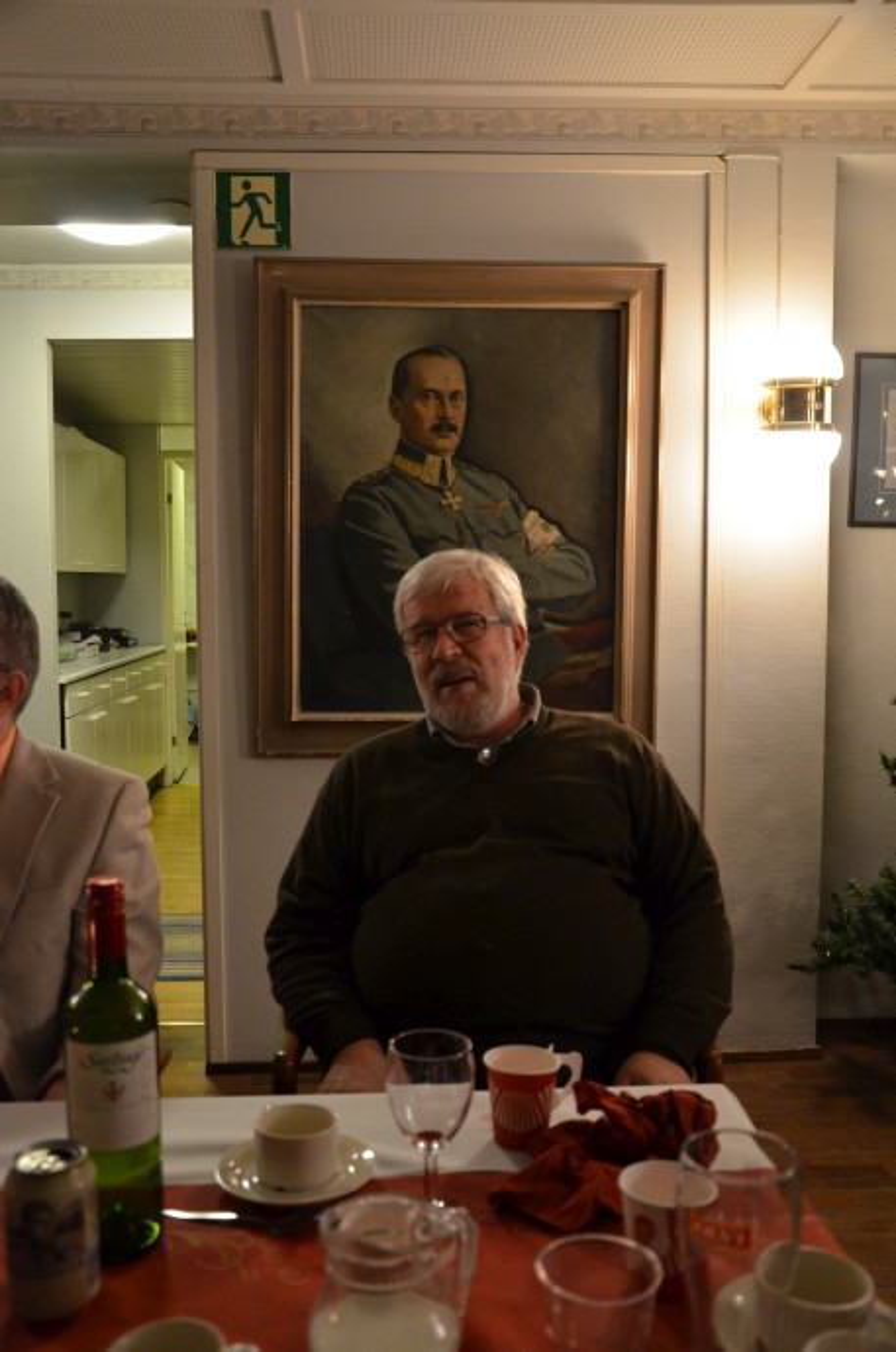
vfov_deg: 57.3
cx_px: 448
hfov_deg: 39.8
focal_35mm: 33
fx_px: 1238
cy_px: 676
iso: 1600
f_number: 3.8
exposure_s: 1/30
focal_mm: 22
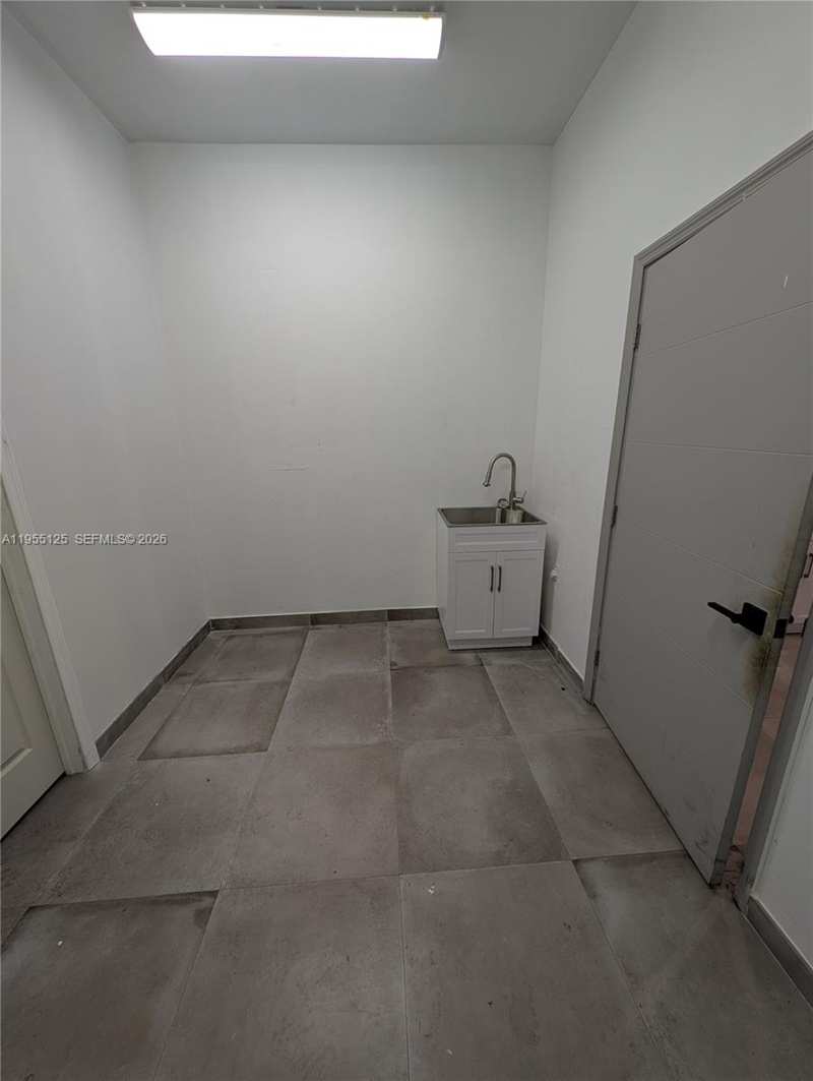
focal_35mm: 12
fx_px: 375
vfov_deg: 110.5
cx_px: 406
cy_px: 540
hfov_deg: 94.6
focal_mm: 2.23
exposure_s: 1/60
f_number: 1.95
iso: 28
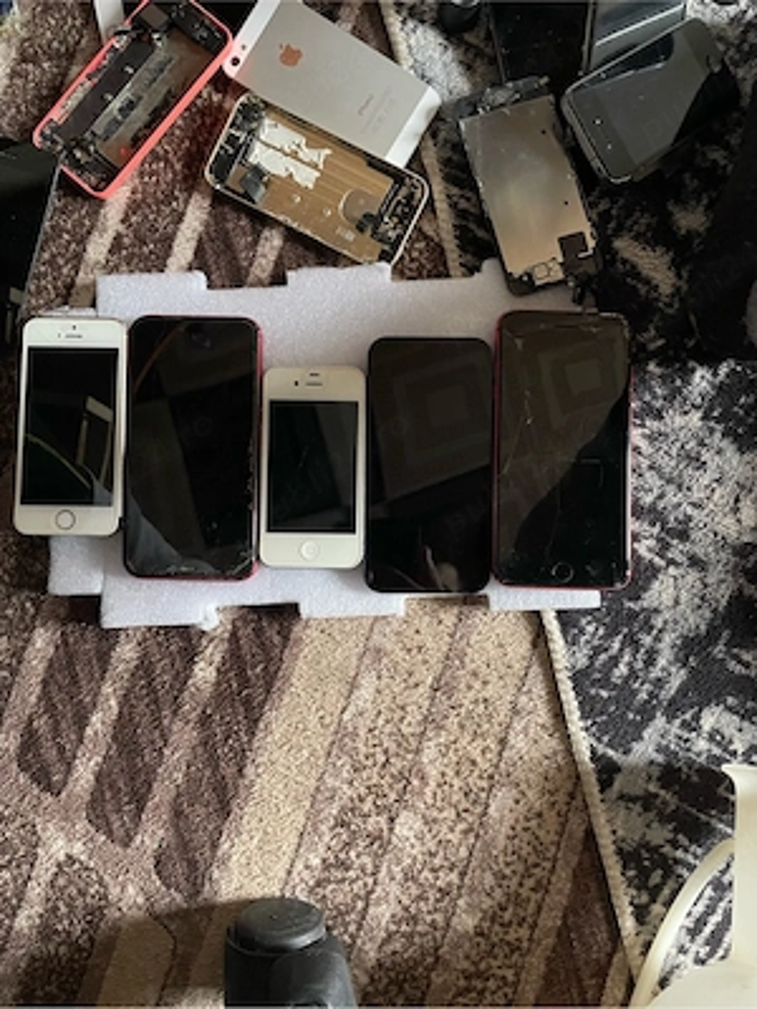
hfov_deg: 53.1
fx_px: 758
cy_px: 504
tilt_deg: -87.9
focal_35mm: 26
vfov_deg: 67.3
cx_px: 378
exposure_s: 1/30
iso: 640
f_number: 1.6
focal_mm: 4.2
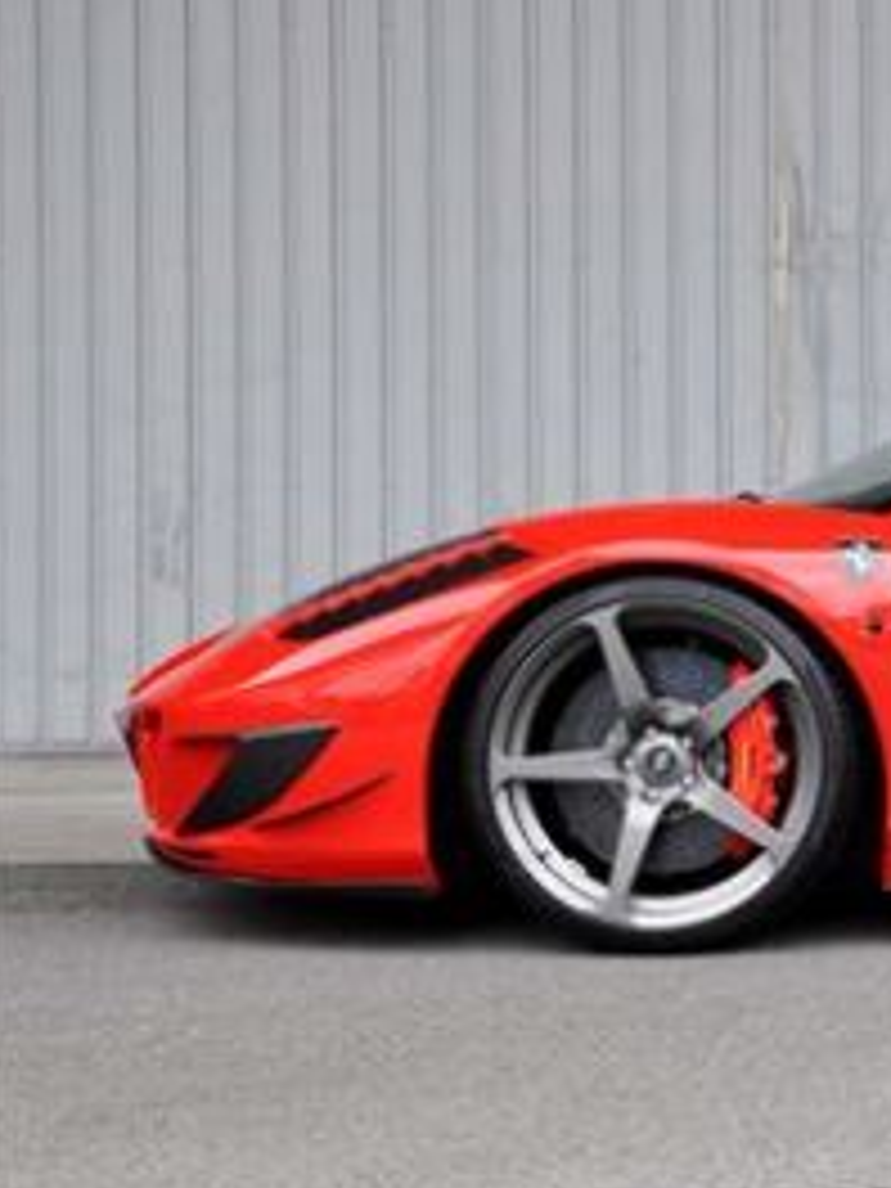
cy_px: 502
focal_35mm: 96
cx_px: 1300
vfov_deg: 20.4
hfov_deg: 14.5
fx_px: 3295
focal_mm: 30
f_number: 8
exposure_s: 1/60
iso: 200
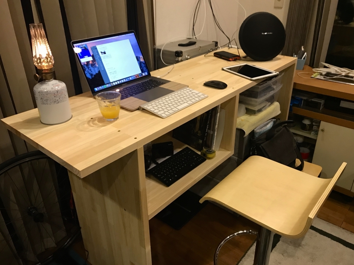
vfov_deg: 49.7
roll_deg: +1.2
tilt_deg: -27.3
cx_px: 177
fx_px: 286
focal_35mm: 28
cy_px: 132
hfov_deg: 63.4
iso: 80
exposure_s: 1/15
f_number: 1.8
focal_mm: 3.99
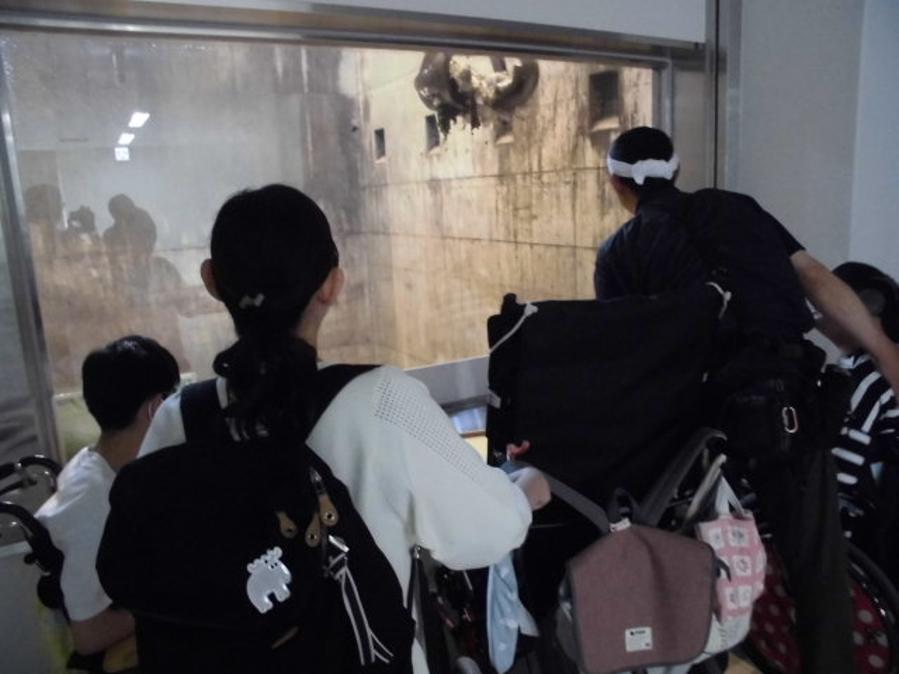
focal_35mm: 26
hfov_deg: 67.3
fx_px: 675
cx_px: 450
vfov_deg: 53.1
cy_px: 337
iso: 800
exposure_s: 1/13
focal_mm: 4.6
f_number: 3.5
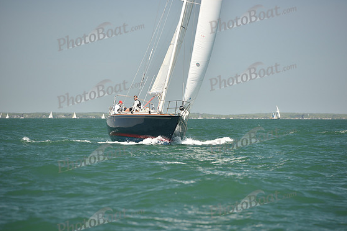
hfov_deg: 9.9
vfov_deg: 6.6
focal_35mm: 208
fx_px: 2005
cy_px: 116
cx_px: 177
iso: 250
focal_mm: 200
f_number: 4.5
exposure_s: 1/800
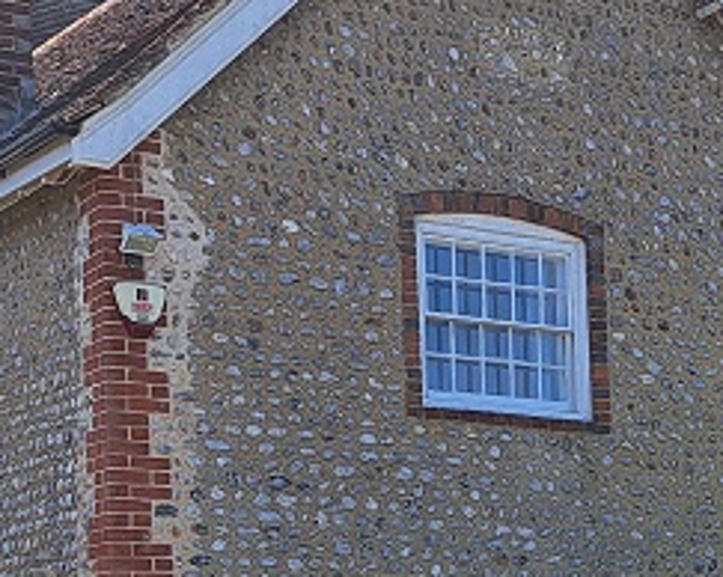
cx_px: 735
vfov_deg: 15.0
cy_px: 686
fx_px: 2117
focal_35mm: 99
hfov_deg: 18.8
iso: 50
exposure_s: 1/814
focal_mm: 5.23
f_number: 1.8
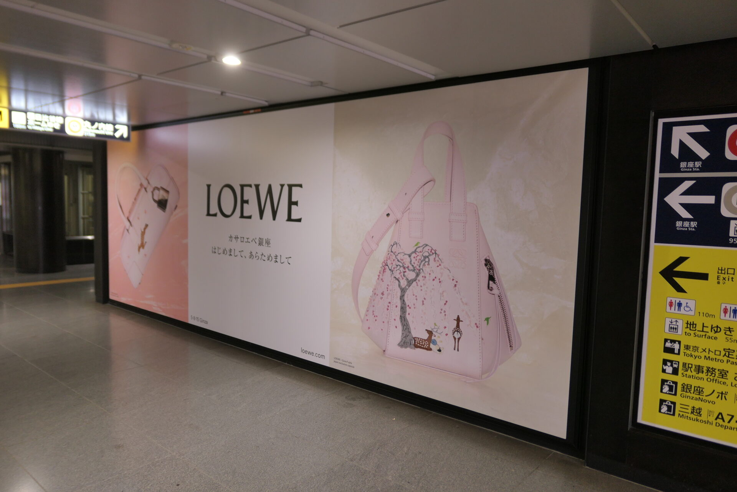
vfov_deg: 53.1
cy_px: 246
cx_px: 368
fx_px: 491
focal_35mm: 24
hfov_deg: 73.7
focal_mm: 8.8
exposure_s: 1/80
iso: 125
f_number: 1.4
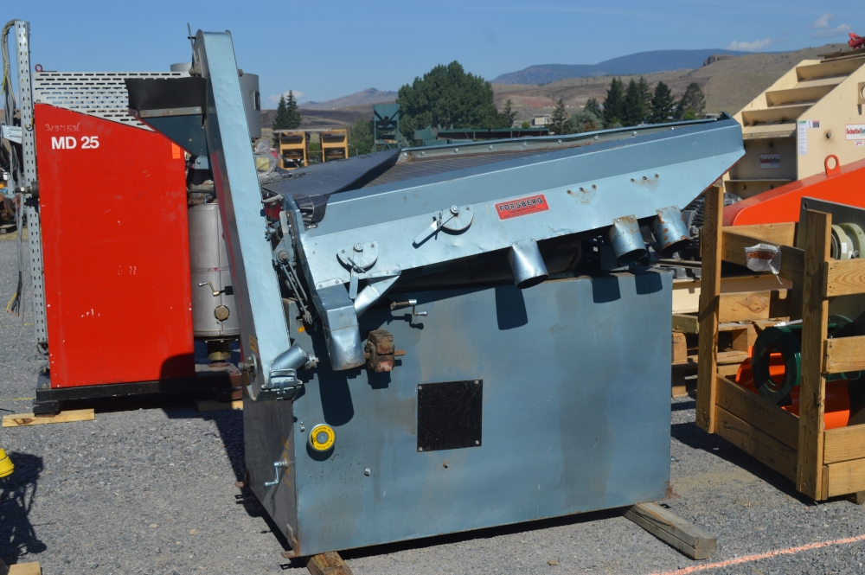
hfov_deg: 41.1
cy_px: 288
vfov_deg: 28.0
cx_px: 432
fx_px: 1152
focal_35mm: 48
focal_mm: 32
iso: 100
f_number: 10
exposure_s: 1/400
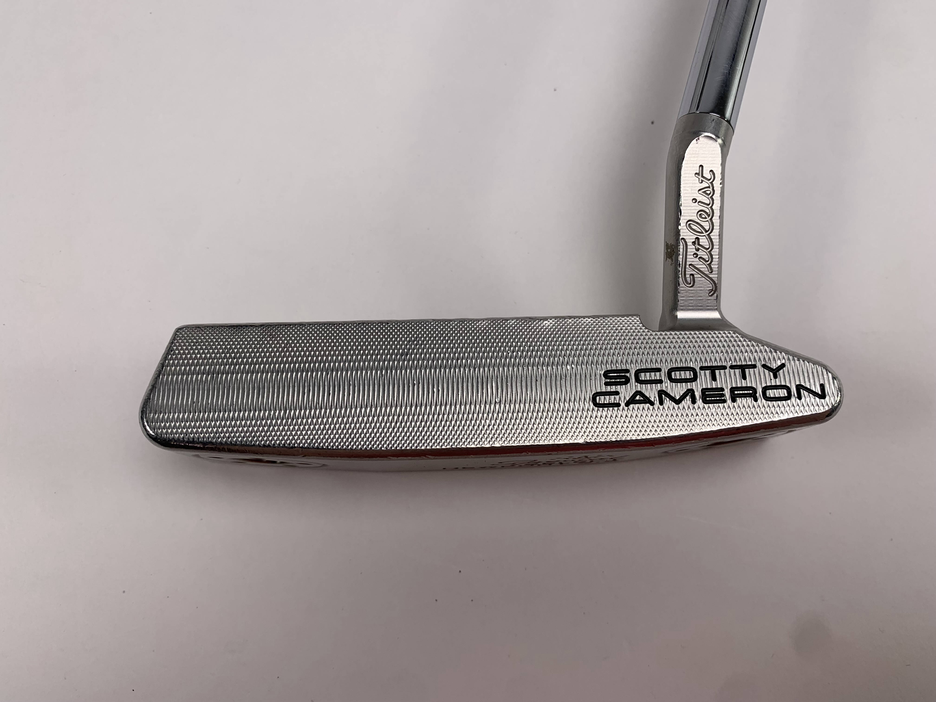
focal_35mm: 26
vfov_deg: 53.1
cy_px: 351
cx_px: 468
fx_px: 703
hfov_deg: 67.3
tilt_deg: -78.3
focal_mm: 4.25
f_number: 1.8
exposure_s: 1/276
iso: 25
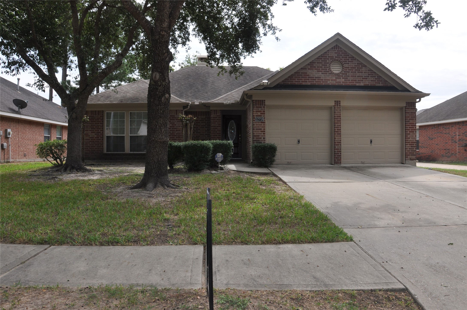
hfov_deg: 67.4
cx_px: 234
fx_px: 350
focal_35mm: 27
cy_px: 155
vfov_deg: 47.8
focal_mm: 18
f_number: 10
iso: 200
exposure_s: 1/200
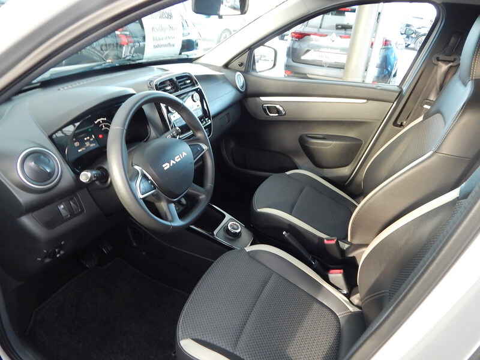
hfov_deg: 76.4
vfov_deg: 61.1
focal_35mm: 22
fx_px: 305
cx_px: 240
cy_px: 180
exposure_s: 1/30
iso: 320
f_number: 3
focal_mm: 4
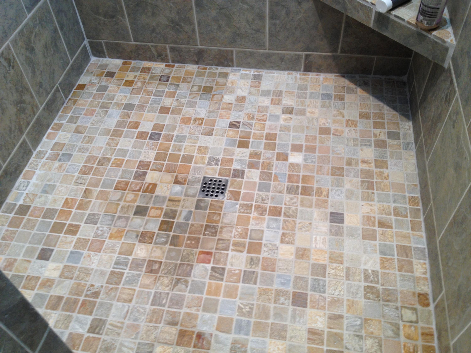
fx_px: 476
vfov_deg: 40.7
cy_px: 176
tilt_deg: -50.1
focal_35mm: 35
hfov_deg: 52.6
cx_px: 236
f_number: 2.4
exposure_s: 1/20
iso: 64
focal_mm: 4.28
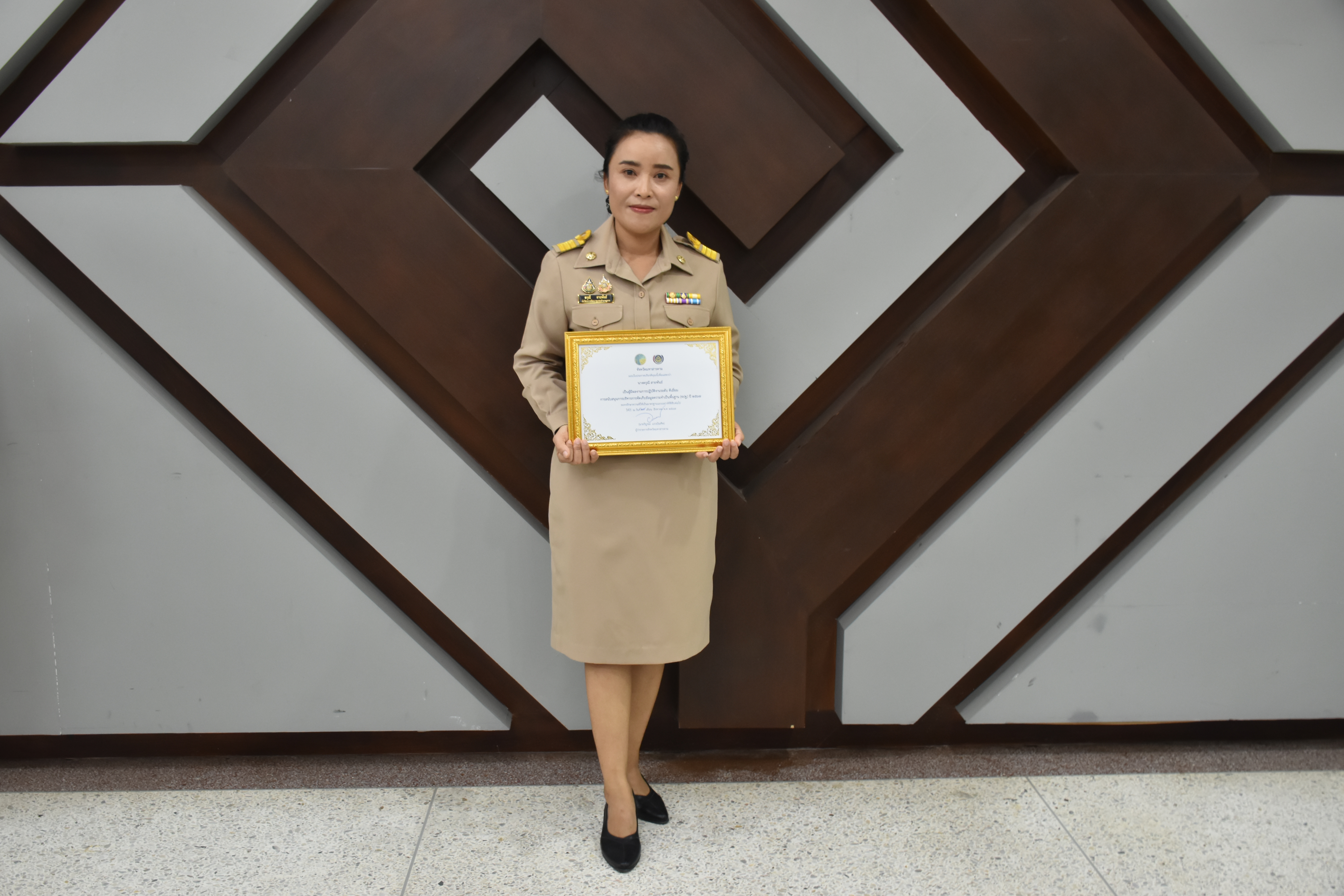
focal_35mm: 34
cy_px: 448
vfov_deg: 38.4
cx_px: 672
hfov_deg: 55.1
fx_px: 1288
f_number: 3.8
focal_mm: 23
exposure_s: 1/25
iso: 800
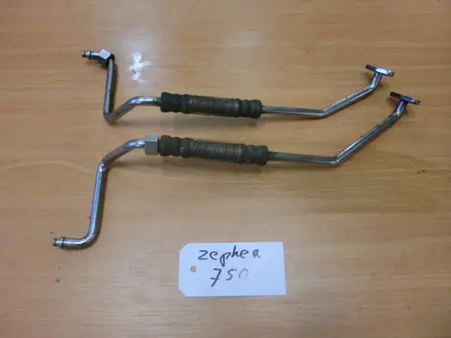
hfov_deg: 65.3
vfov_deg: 51.4
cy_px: 169
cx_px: 226
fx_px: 352
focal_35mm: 27
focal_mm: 4.9
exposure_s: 1/60
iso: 320
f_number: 3.2
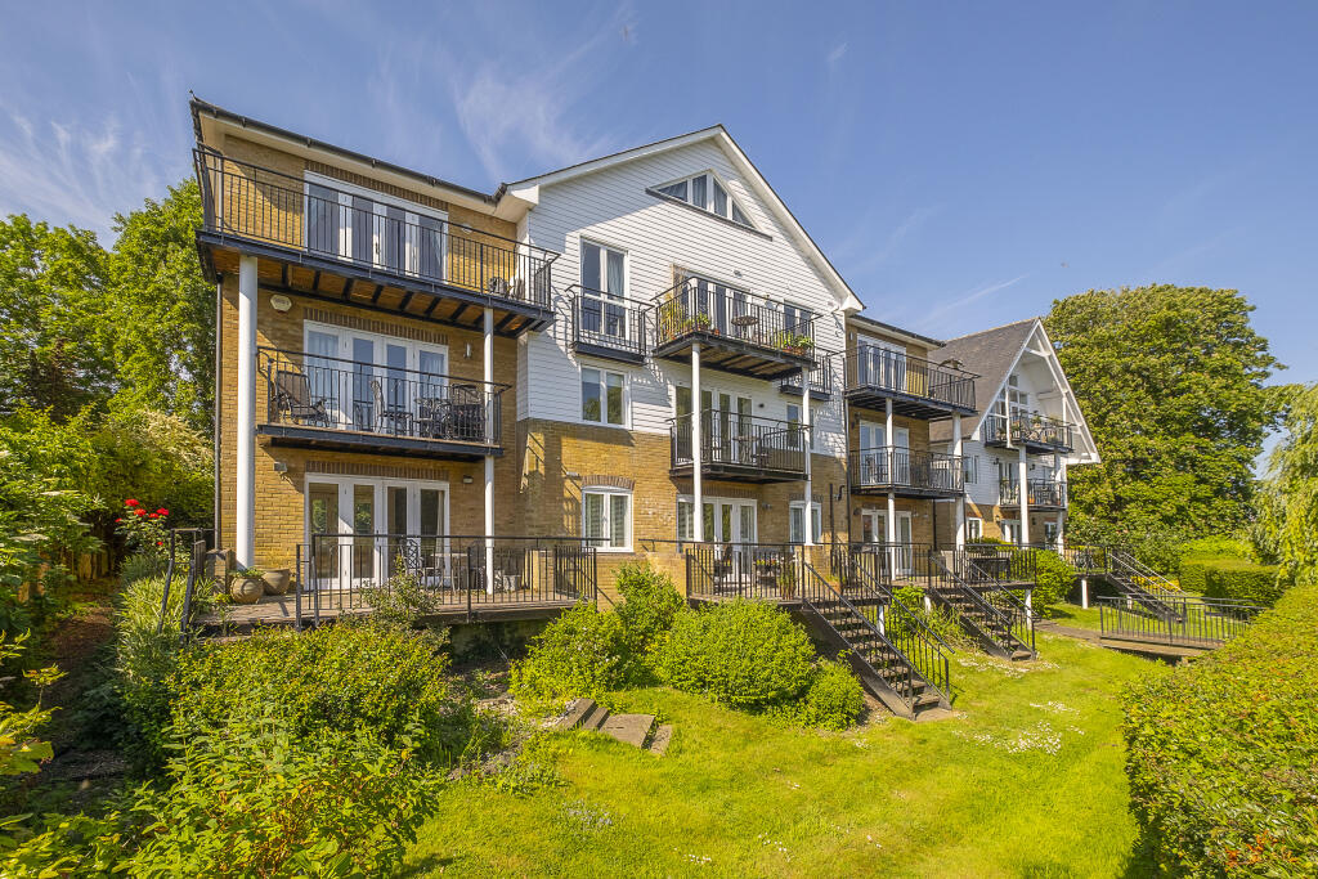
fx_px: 549
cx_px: 659
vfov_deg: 77.3
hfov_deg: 100.4
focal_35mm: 15
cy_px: 440
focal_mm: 10
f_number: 6.4
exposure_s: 1/400
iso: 250
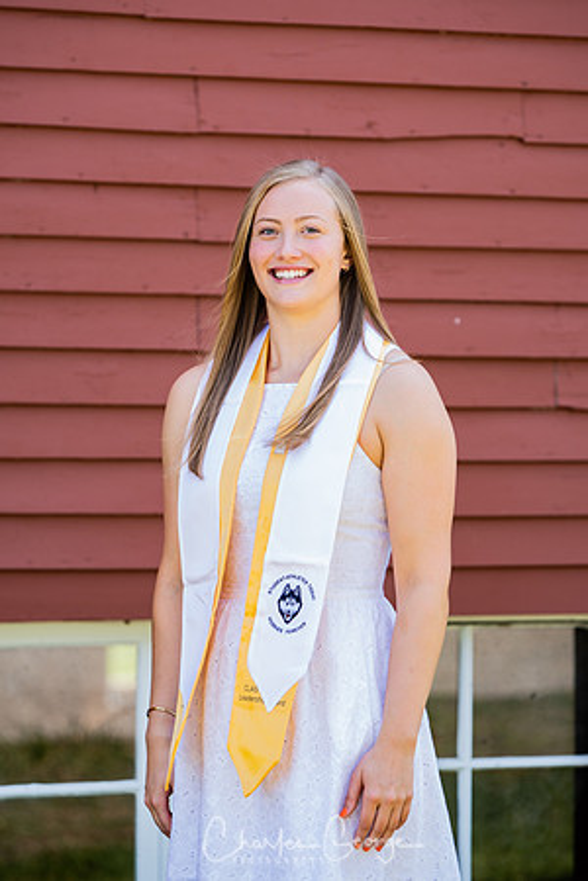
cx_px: 294
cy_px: 440
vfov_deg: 10.2
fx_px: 4961
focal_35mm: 202
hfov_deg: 6.8
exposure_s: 1/200
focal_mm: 135
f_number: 2.8
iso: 100
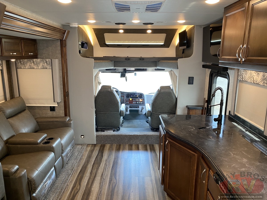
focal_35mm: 26
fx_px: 201
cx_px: 134
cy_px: 100
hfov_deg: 67.3
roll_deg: -1.0
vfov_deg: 53.1
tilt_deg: -10.7
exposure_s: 1/60
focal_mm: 4.25
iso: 125
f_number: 1.8
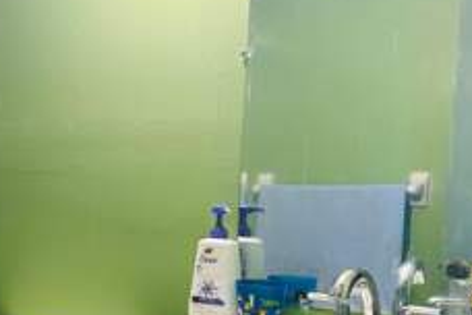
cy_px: 276
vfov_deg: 23.2
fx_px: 747
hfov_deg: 34.5
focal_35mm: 57
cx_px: 135
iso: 100
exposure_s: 1/60
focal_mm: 5.7
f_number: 1.5
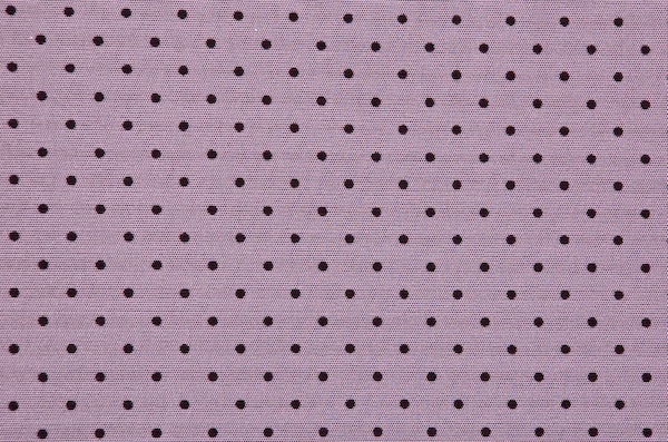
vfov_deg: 6.7
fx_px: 3749
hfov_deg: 10.2
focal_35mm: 202
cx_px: 334
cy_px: 221
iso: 800
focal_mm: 135
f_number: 10
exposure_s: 1/800
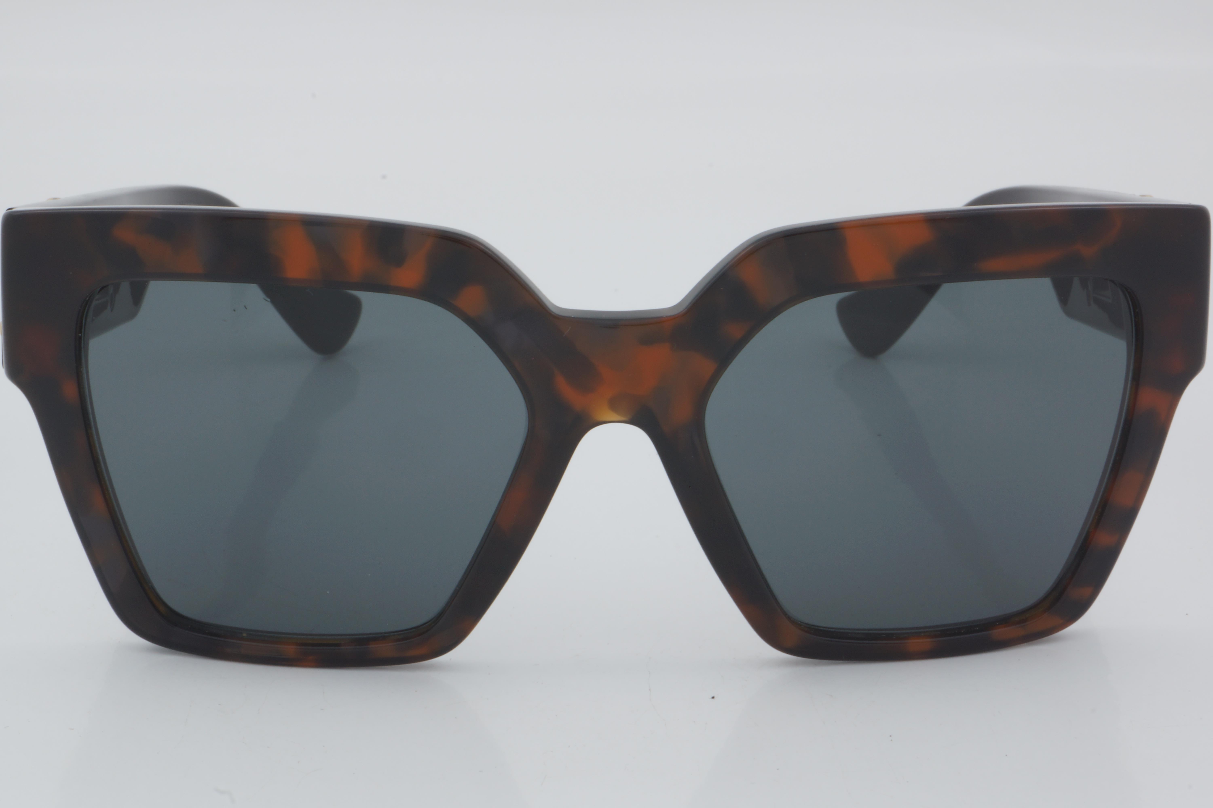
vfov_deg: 16.6
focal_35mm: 82
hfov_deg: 24.6
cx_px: 606
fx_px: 2780
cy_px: 404
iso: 100
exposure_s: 1/3
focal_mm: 55
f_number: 32
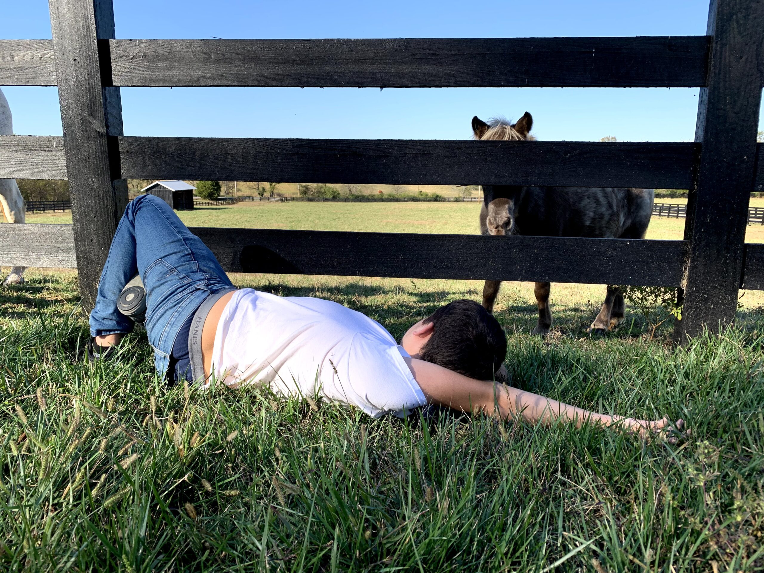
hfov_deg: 67.3
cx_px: 382
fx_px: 574
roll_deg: +0.6
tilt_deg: -10.4
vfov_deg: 53.1
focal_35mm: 26
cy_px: 286
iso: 25
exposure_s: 1/1190
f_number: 1.8
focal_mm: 4.25
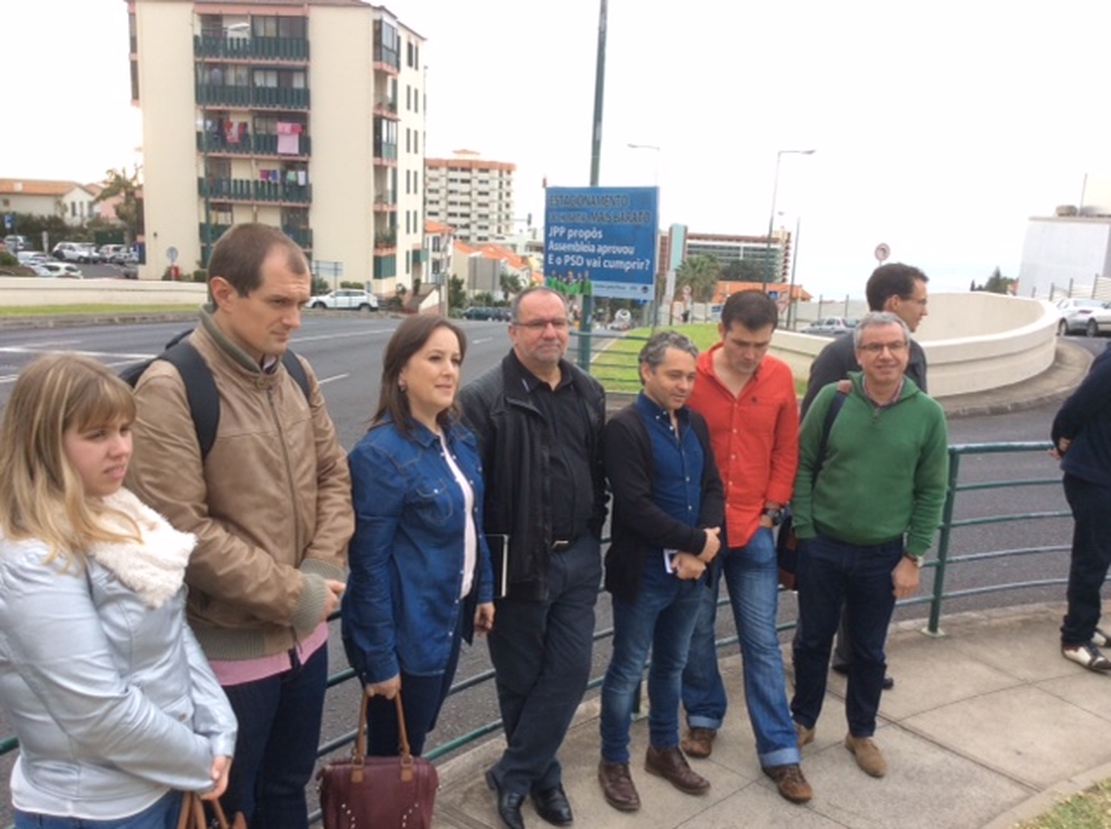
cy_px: 414
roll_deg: -1.5
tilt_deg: -13.5
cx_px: 556
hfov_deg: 56.9
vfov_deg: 44.1
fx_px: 1026
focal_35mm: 32
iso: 32
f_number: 2.4
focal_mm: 3.3
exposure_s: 1/157
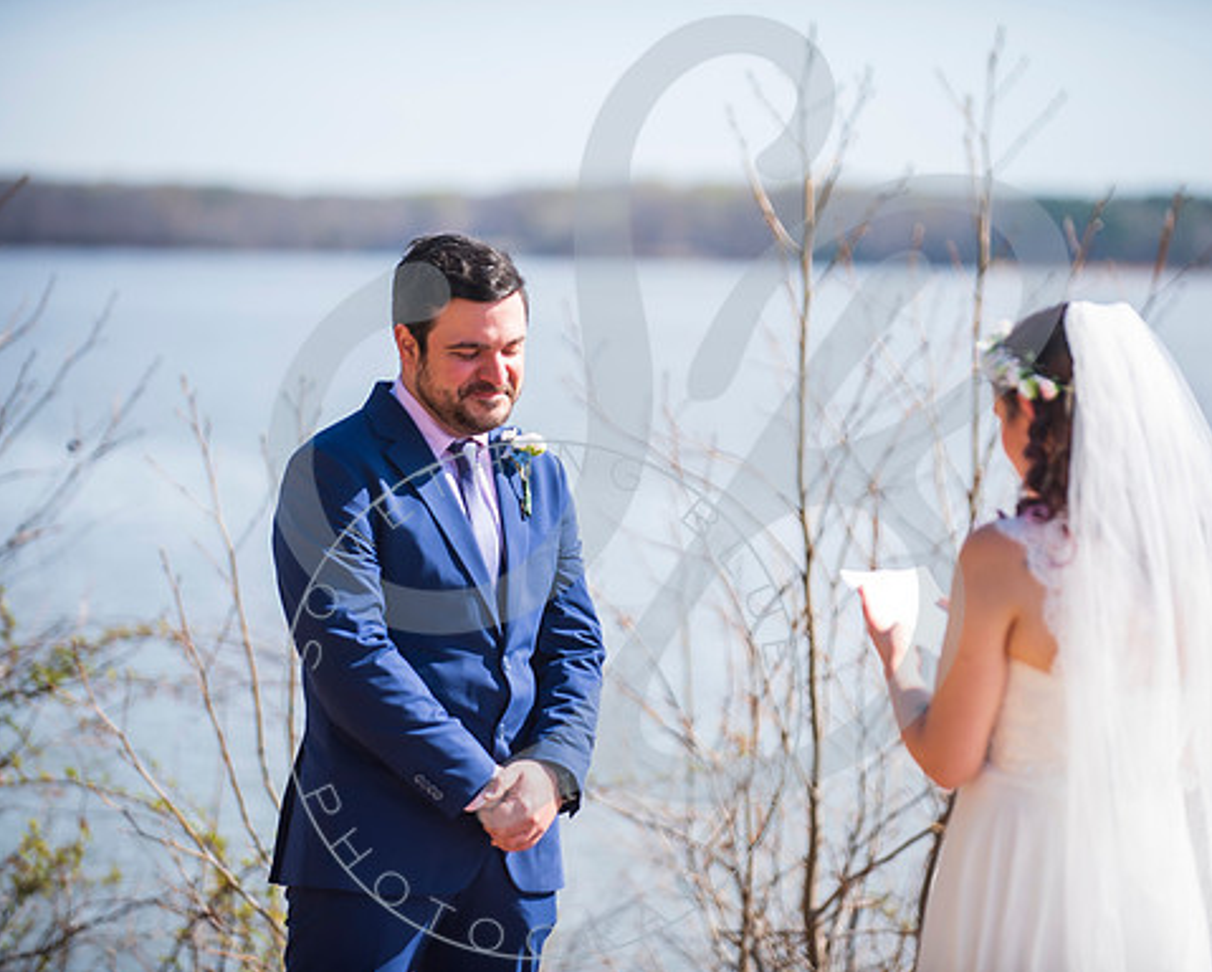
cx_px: 668
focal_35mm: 159
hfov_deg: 12.1
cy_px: 487
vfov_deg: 9.7
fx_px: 5708
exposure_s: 1/800
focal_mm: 140
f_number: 2.8
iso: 100
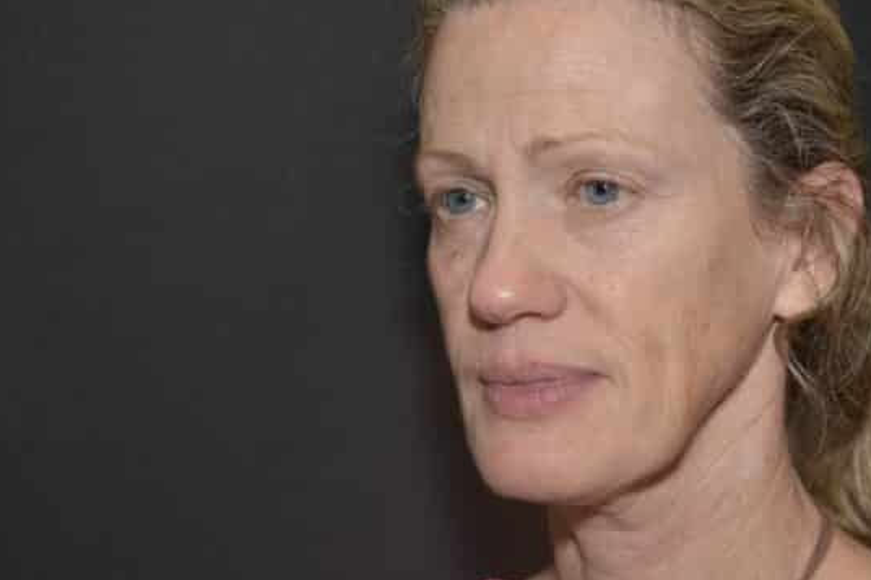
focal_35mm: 86
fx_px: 2080
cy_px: 245
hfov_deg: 23.5
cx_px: 606
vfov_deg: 15.9
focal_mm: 40
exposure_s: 1/125
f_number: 8
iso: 200
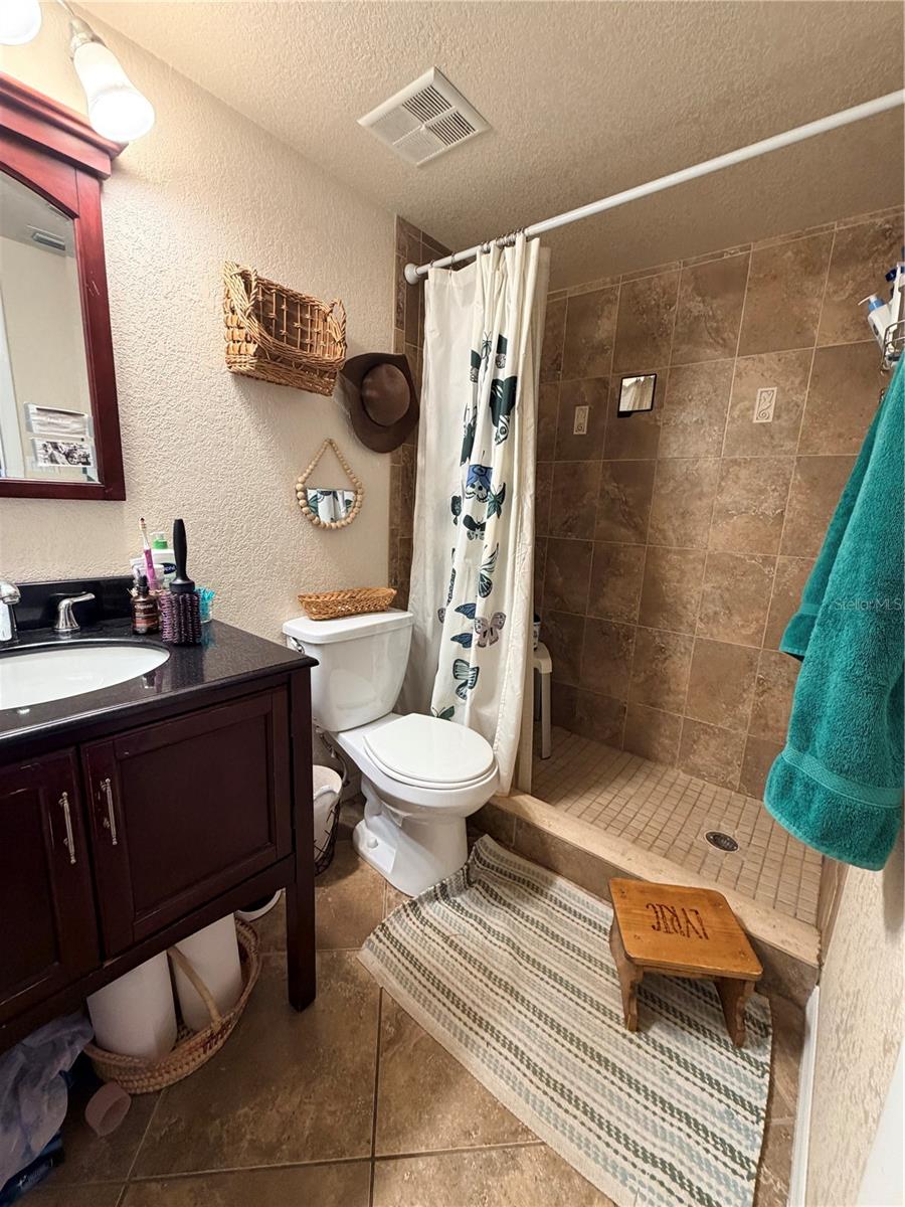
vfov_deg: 102.1
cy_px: 604
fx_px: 488
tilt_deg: -11.9
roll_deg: -2.4
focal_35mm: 14
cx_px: 452
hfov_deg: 85.7
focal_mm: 2.22
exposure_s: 1/60
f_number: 2.2
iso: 320
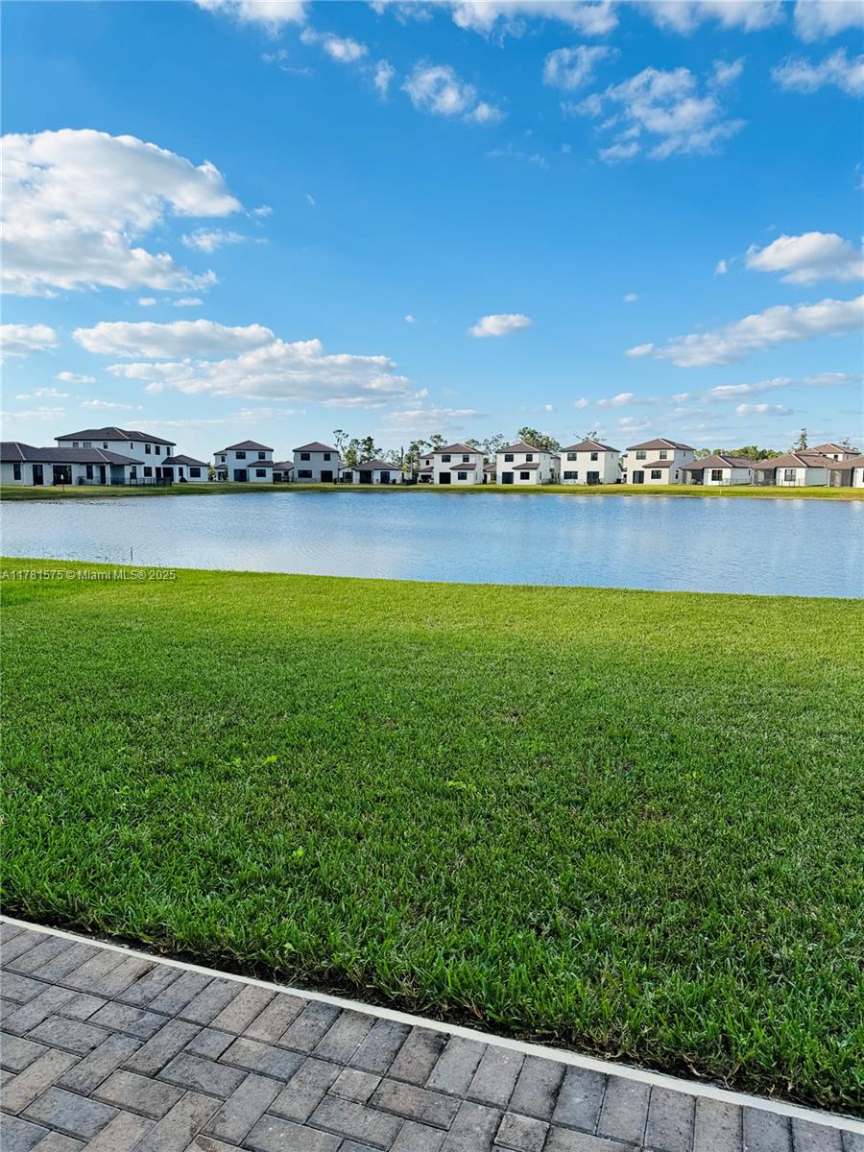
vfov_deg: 71.6
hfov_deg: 56.8
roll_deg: +0.3
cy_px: 576
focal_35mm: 24
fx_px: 799
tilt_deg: -7.1
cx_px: 432
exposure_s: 1/3597
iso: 80
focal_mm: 6.76
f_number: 1.78
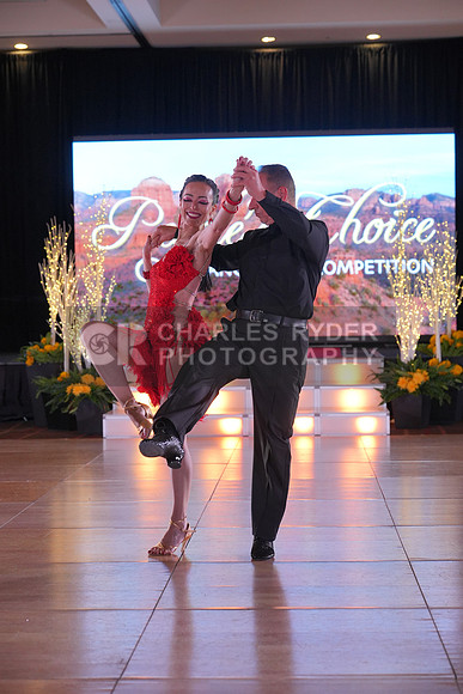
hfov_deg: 18.4
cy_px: 347
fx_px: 1427
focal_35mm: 74
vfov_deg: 27.3
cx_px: 232
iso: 1600
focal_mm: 74
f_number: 4
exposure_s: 1/400
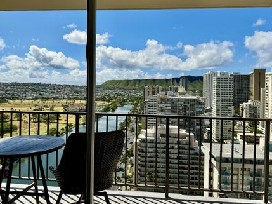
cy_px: 87
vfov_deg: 49.5
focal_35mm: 28
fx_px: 220
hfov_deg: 63.4
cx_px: 124
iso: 80
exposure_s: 1/4310
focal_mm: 6.76
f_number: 1.78
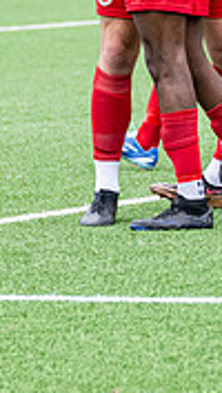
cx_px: 254
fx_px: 5163
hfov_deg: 2.5
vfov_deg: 4.3
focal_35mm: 495
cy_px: -151
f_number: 4
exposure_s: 1/1000
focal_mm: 98
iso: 800
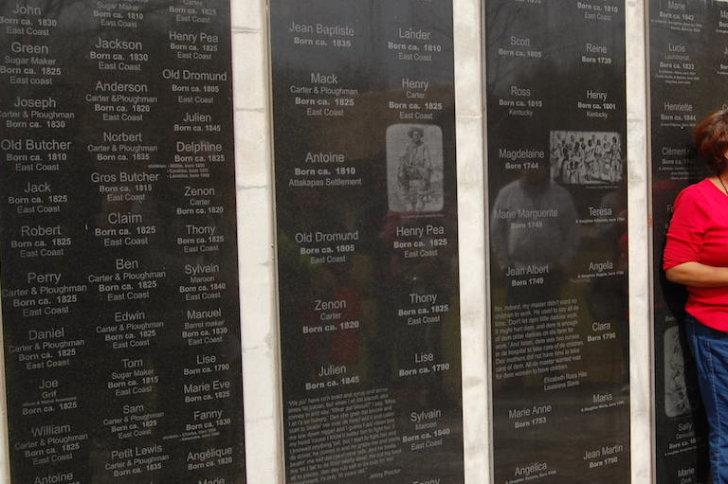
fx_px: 1051
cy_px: 238
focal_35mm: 52
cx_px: 446
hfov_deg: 38.0
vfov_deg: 26.0
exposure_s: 1/250
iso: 200
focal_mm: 26
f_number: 8
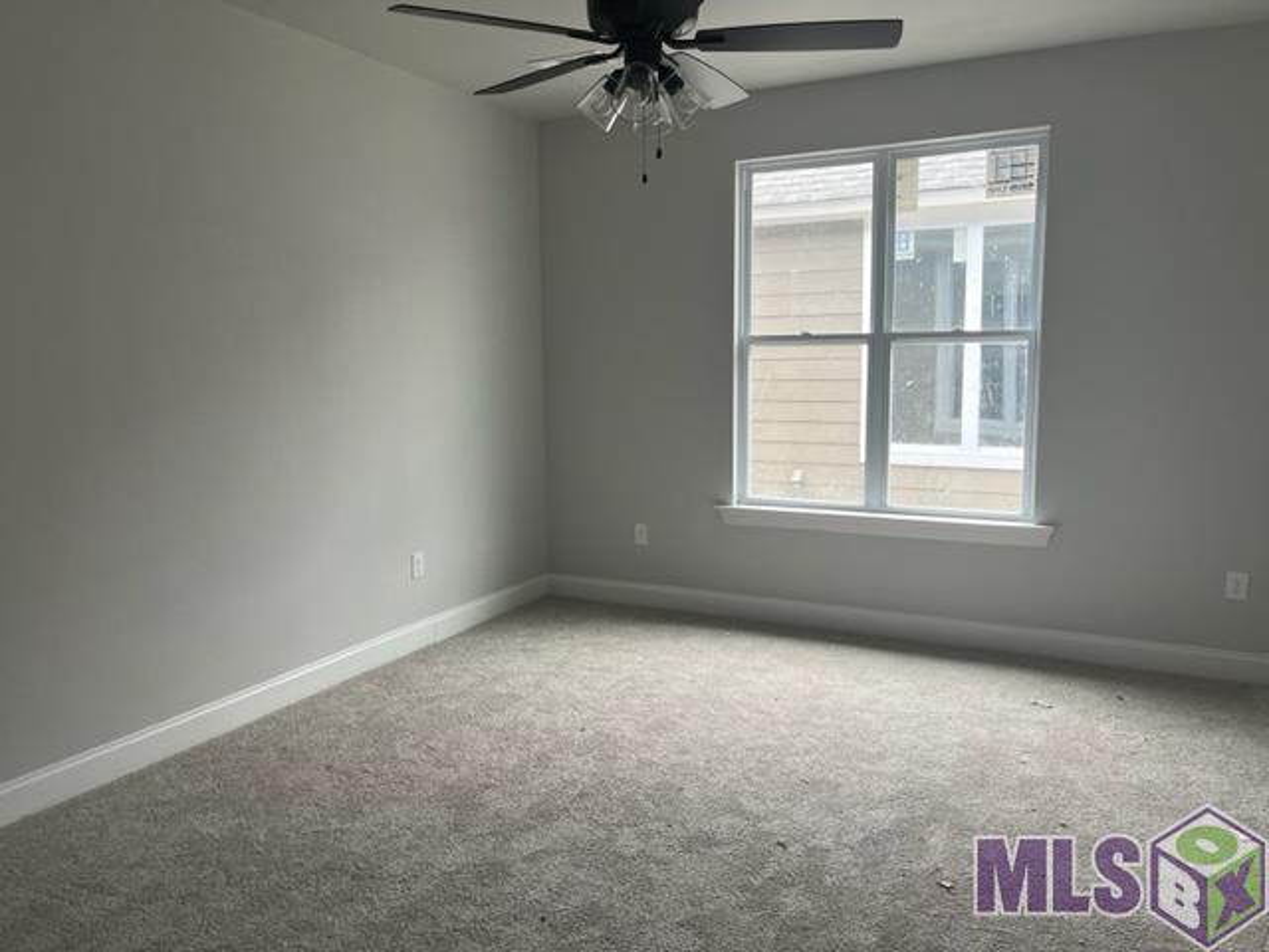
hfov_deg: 67.3
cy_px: 476
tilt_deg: -7.4
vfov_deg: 53.1
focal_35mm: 26
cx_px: 634
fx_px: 953
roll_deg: +1.0
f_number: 1.6
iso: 125
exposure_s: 1/100
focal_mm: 5.1
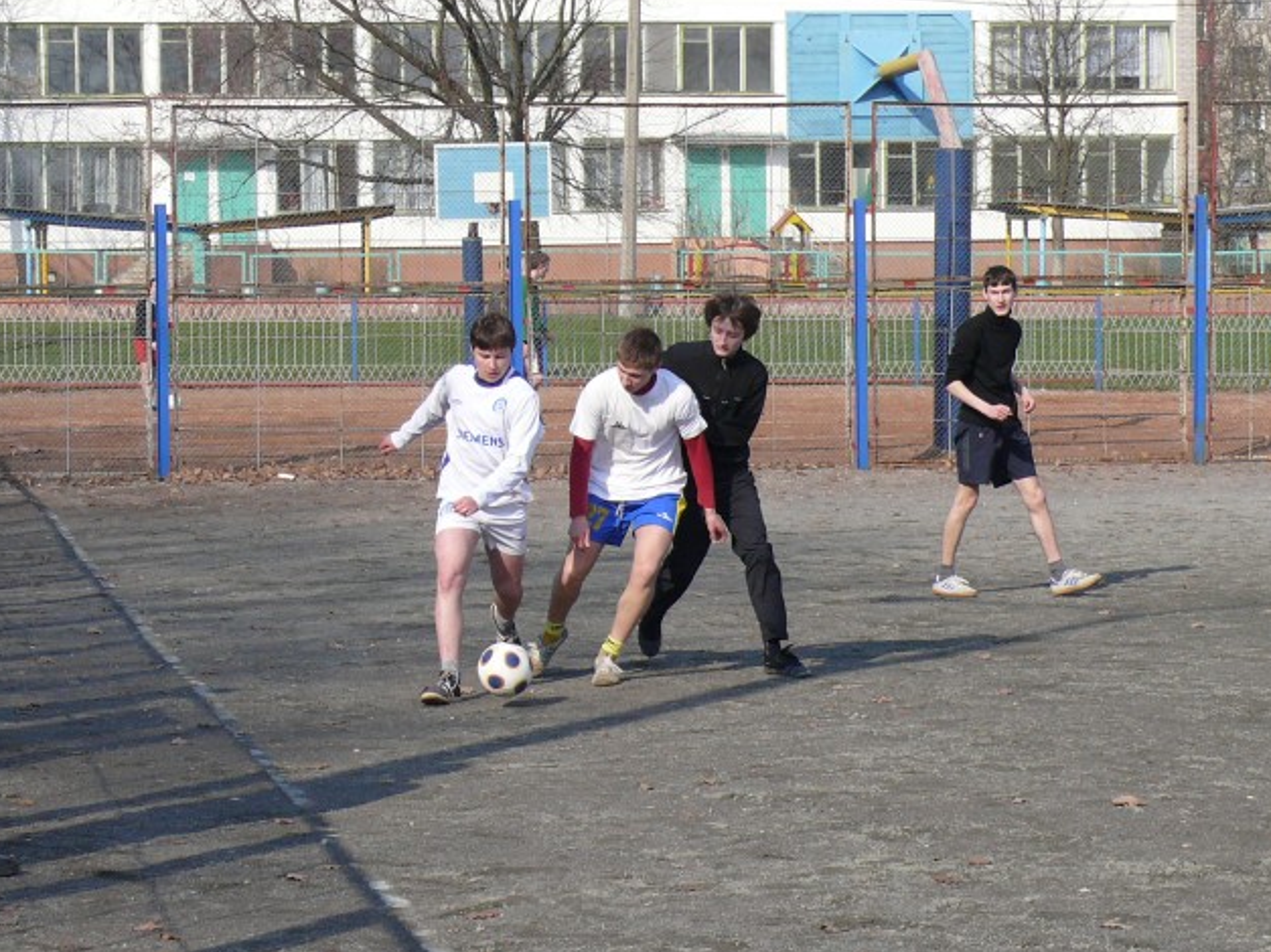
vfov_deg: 12.9
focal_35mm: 115
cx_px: 604
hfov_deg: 17.1
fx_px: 4222
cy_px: 522
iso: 100
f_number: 4
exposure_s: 1/800
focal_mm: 13.6
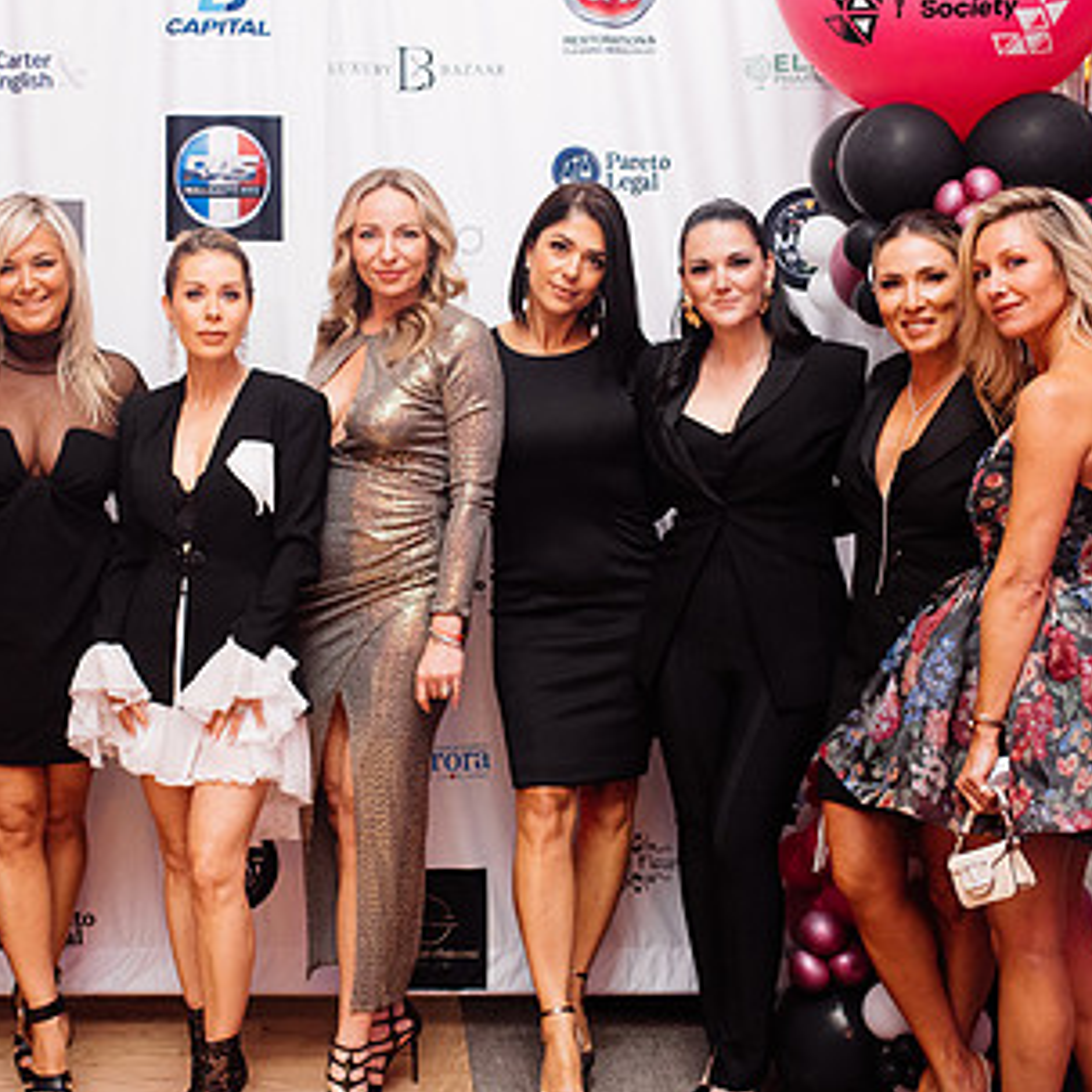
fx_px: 2034
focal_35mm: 57
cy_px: 474
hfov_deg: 29.8
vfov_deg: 30.0
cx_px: 364
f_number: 2.8
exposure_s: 1/200
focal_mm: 35
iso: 2500
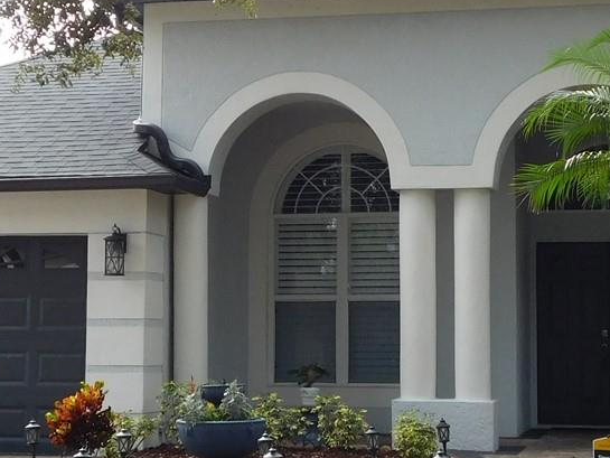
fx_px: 1551
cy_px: 208
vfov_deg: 16.8
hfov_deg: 22.2
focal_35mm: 88
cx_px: 322
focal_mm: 5.3
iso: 125
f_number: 3.2
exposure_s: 1/500
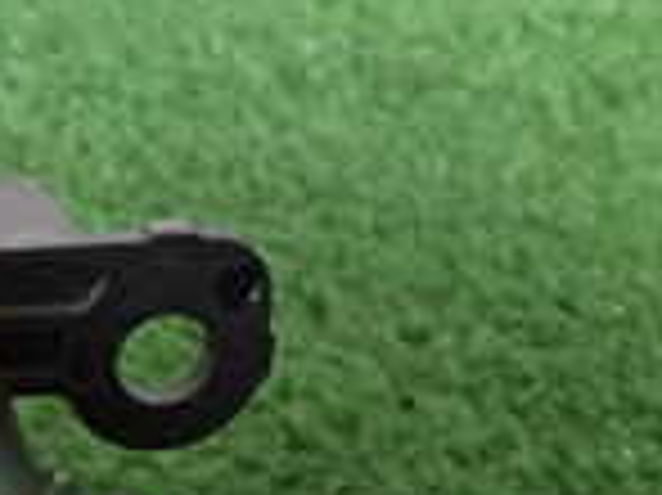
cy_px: 742
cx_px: -576
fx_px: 2809
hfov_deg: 12.2
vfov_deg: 9.8
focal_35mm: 147
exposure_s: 1/40
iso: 200
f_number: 2.5
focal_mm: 6.37
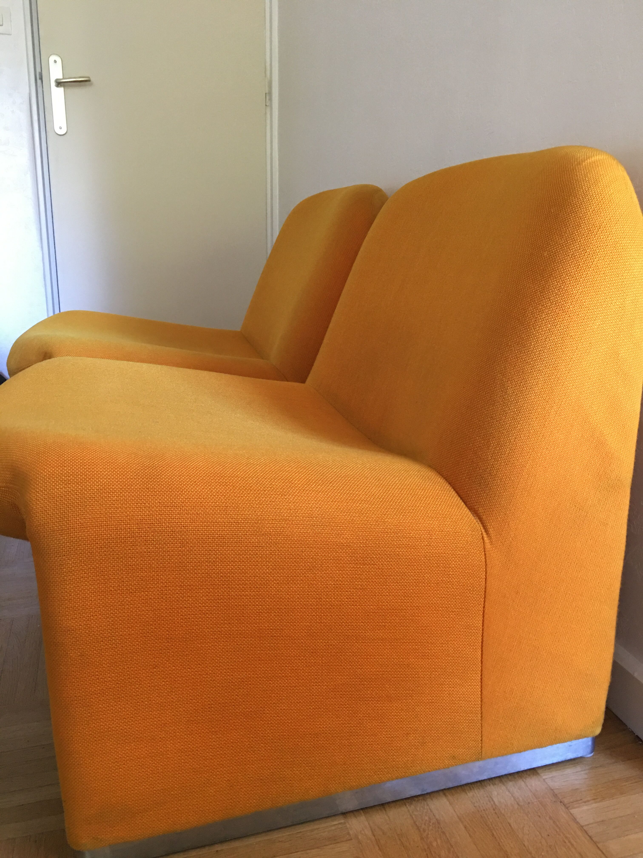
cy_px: 429
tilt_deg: -13.7
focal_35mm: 29
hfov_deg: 48.2
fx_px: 718
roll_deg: -1.0
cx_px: 322
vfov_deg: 61.7
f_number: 2.2
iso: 100
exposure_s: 1/8
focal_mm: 4.15
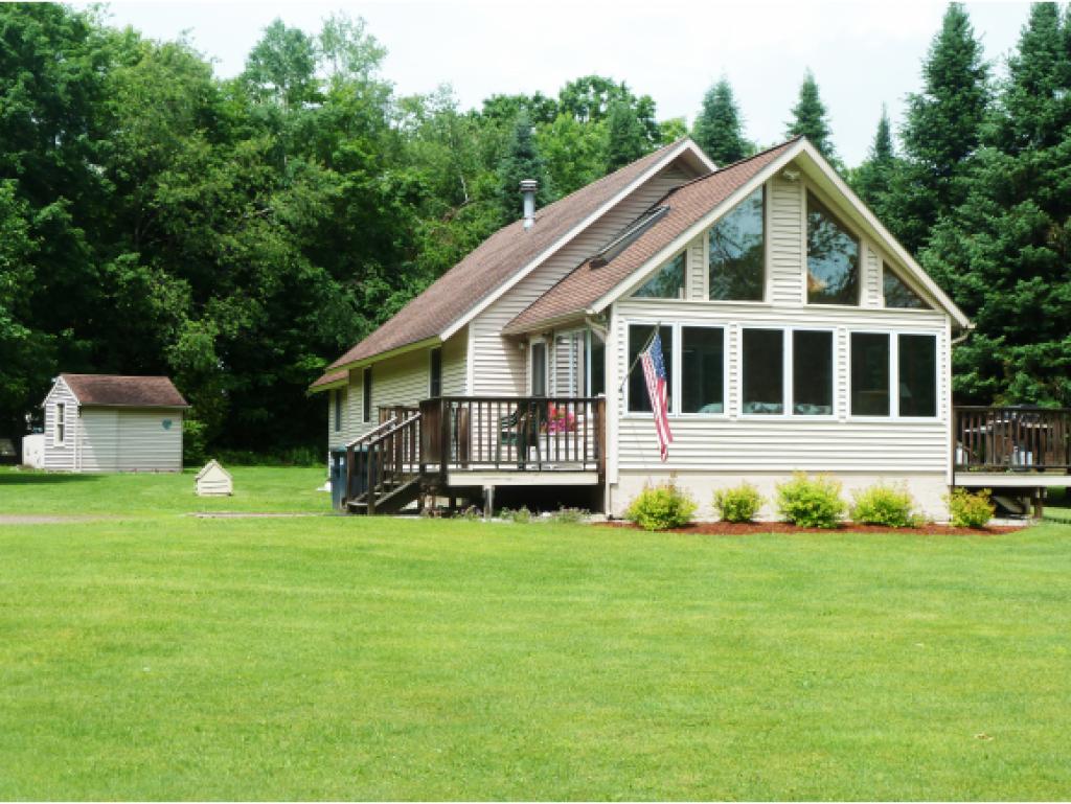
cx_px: 536
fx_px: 1610
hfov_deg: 36.8
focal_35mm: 52
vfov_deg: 28.1
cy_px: 402
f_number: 3.8
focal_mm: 8.5
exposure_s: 1/500
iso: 80
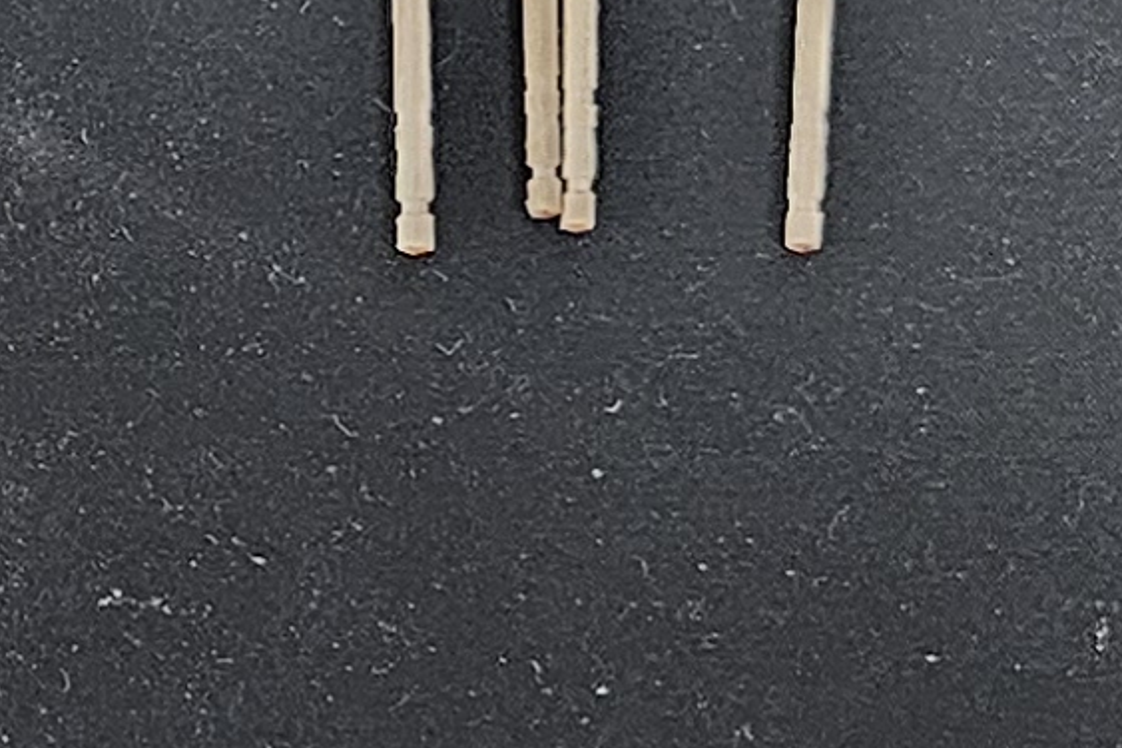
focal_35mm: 170
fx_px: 5296
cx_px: -205
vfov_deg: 8.1
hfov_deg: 11.8
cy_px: 251
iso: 500
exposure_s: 1/60
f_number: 1.8
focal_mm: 5.4
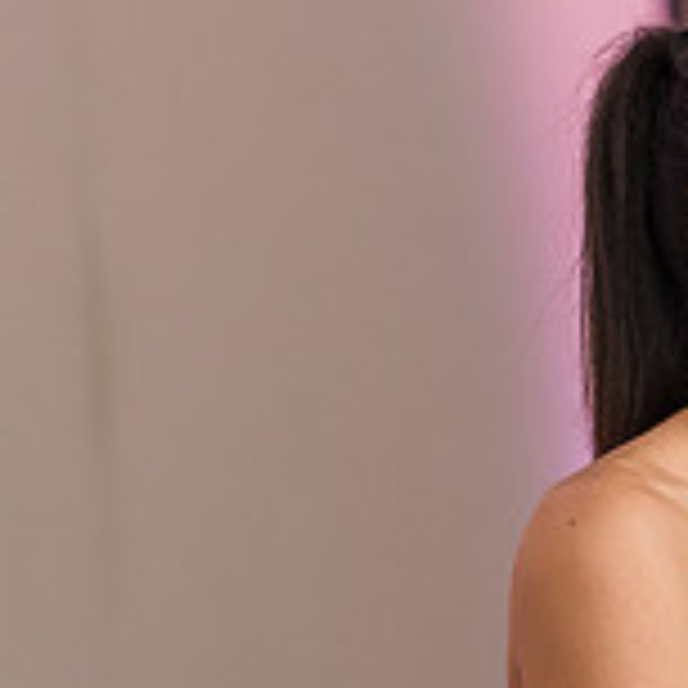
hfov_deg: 3.4
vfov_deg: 3.5
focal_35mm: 506
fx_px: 11378
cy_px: 535
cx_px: 1332
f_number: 4
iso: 1000
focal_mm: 150
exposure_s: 1/100
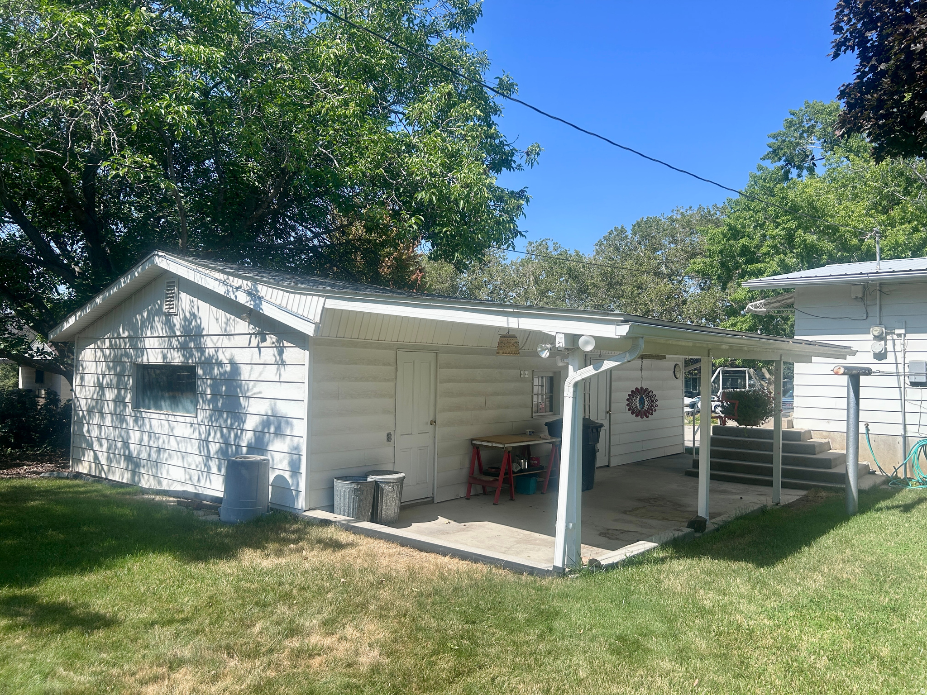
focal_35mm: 26
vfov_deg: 53.1
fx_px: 696
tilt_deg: +1.0
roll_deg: -0.4
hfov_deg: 67.3
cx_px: 464
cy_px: 348
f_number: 1.5
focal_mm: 5.7
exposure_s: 1/3704
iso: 50
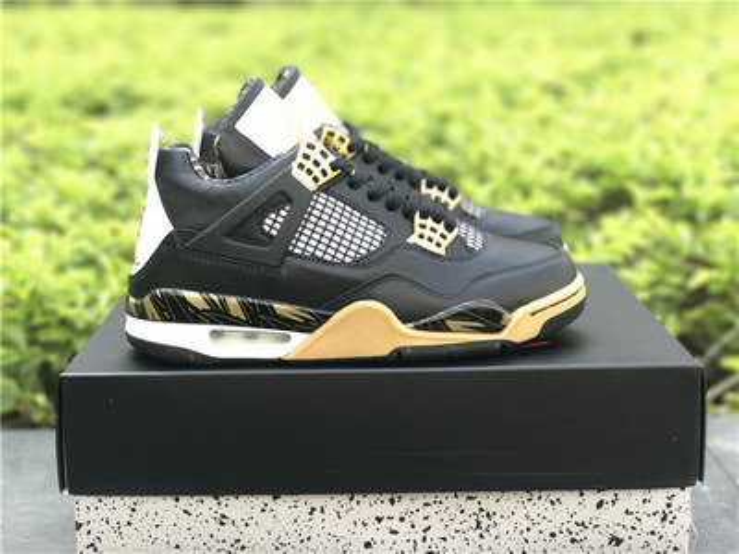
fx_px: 1217
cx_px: 370
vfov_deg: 25.7
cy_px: 277
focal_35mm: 57
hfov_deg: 33.8
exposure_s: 1/50
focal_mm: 6.6
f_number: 2.8
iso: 25
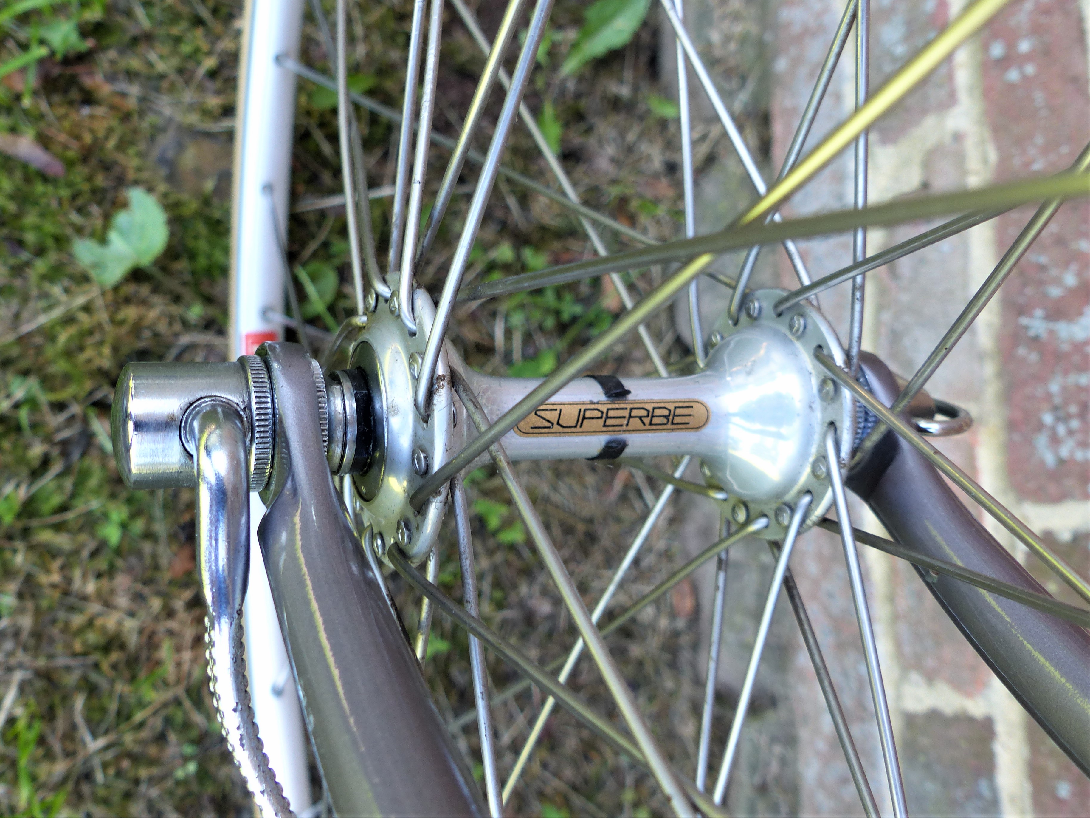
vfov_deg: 46.8
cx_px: 545
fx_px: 945
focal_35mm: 30
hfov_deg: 60.0
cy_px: 409
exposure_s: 1/60
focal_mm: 5.5
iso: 100
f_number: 2.8
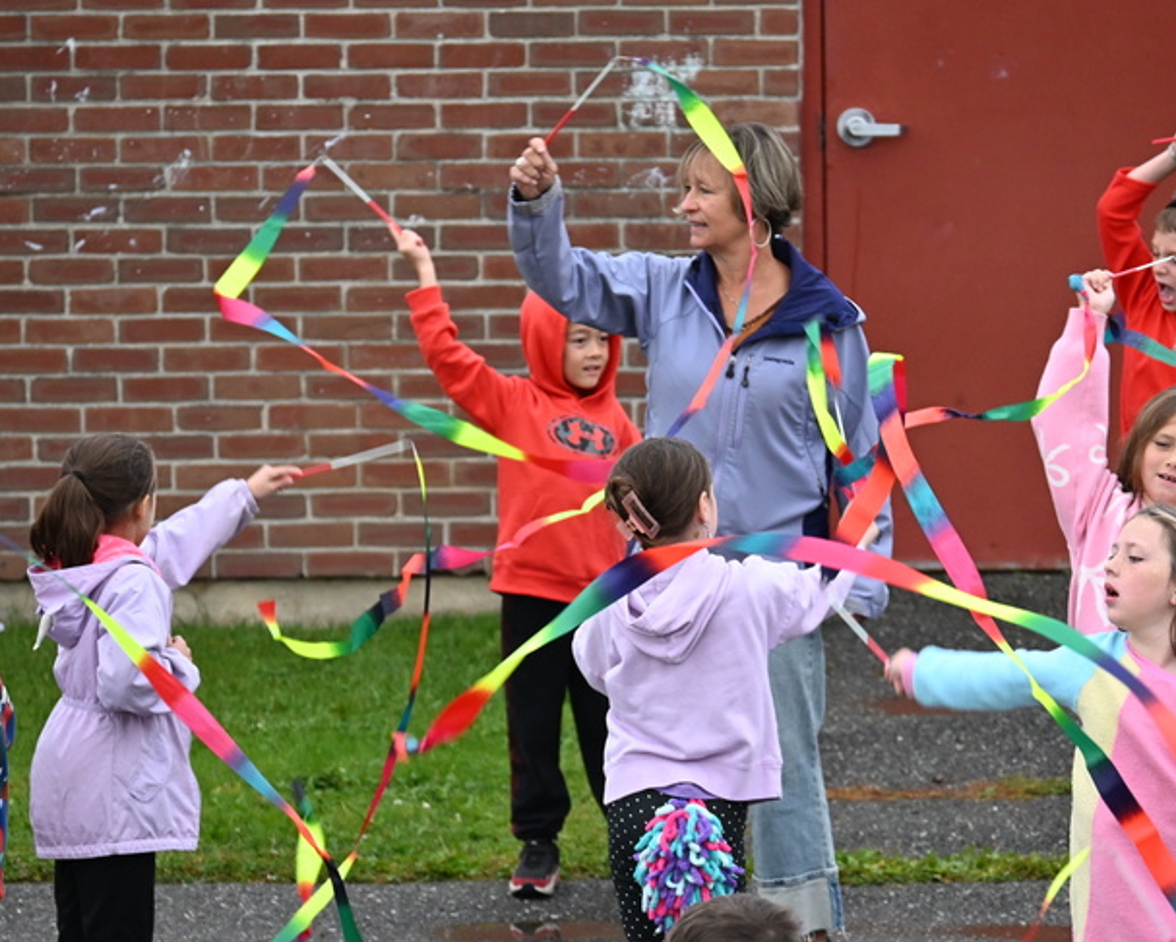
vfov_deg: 4.0
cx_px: 790
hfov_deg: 4.9
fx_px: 13641
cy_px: 584
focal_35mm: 392
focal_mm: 165
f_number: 5.6
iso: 900
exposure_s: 1/250
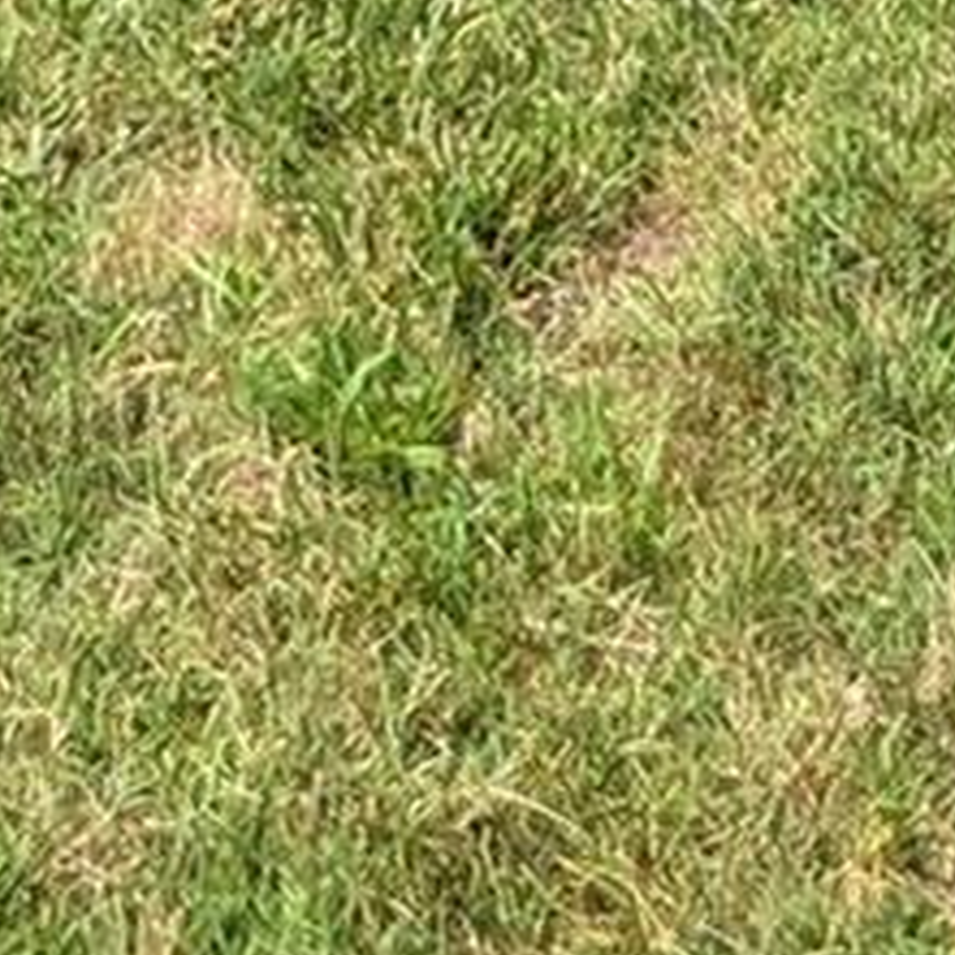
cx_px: 449
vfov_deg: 10.7
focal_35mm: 106
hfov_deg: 16.4
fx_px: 3309
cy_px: -1979
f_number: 2.2
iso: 46
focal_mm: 1.95
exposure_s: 1/2611
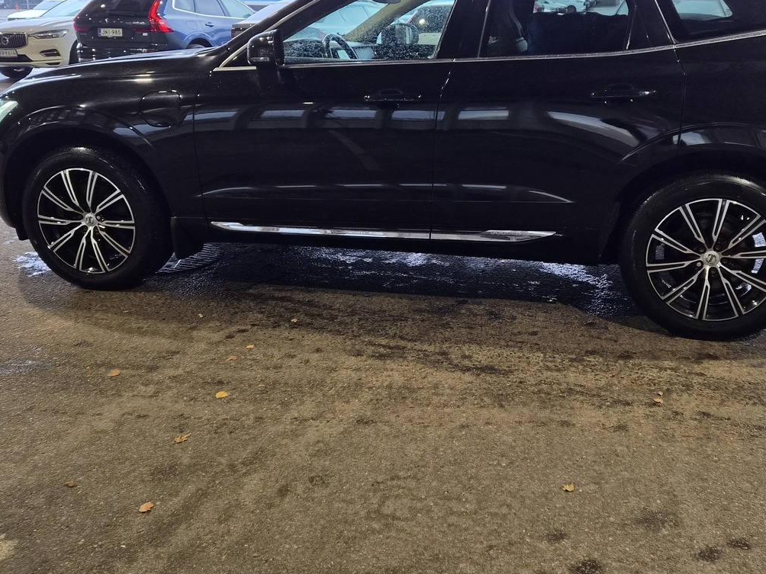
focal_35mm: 33
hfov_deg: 54.8
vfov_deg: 42.5
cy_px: 203
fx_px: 730
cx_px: 474
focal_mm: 5.4
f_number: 1.8
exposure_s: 1/100
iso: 160
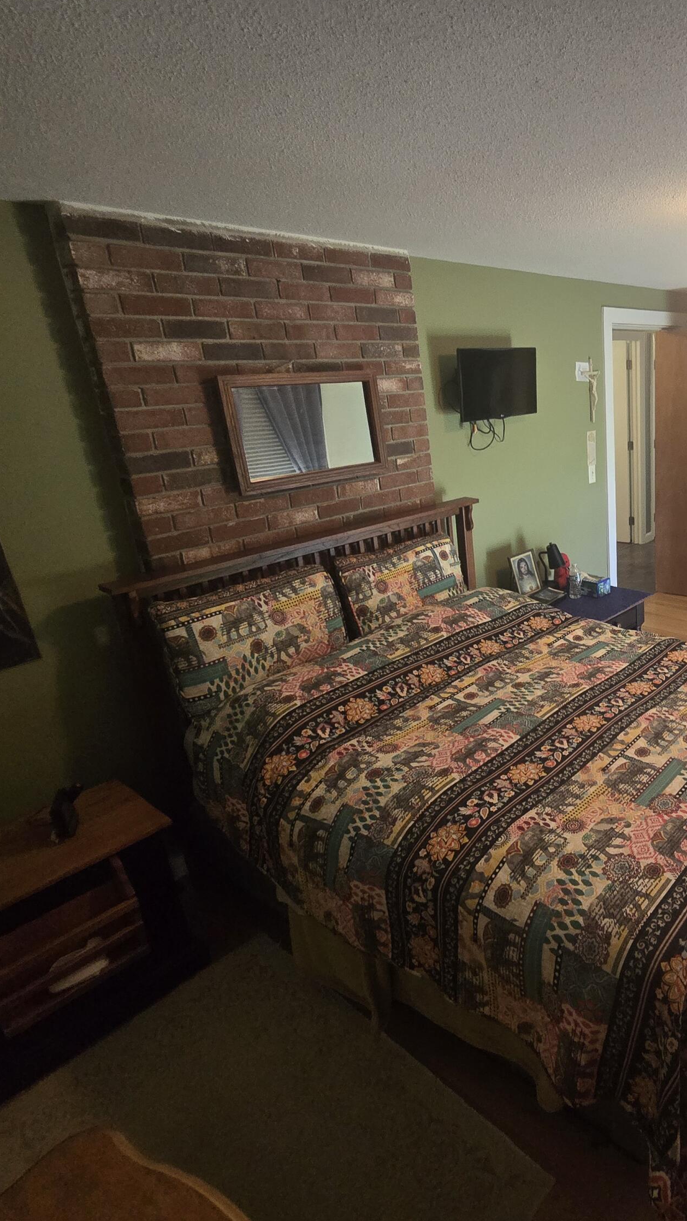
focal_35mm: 19
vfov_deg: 89.6
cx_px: 607
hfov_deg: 52.0
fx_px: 615
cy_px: 607
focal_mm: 2.2
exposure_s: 1/60
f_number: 2.2
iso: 400
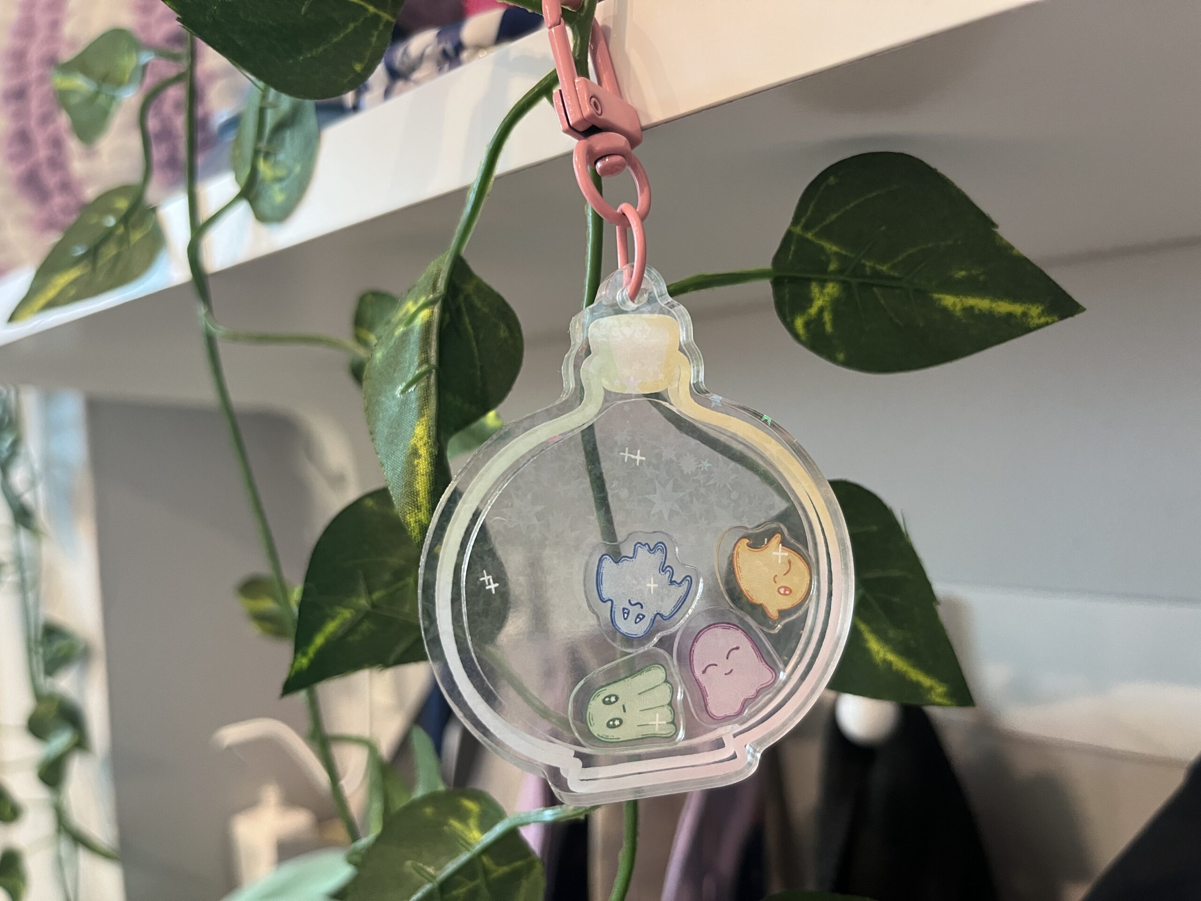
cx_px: 600
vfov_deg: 53.1
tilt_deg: -1.8
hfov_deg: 67.3
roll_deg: +3.4
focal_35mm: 26
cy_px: 450
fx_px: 902
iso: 250
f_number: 1.6
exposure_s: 1/60
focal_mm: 5.1
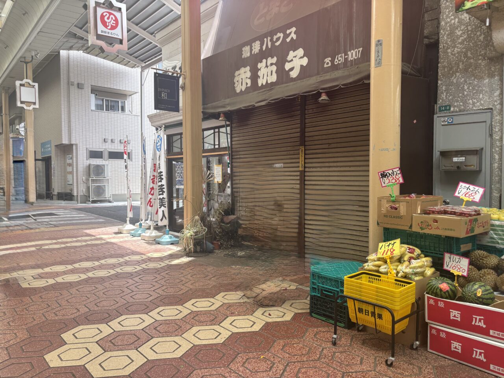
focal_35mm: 26
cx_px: 252
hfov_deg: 67.3
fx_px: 379
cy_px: 189
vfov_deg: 53.1
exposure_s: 1/447
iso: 50
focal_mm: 5.96
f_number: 1.6
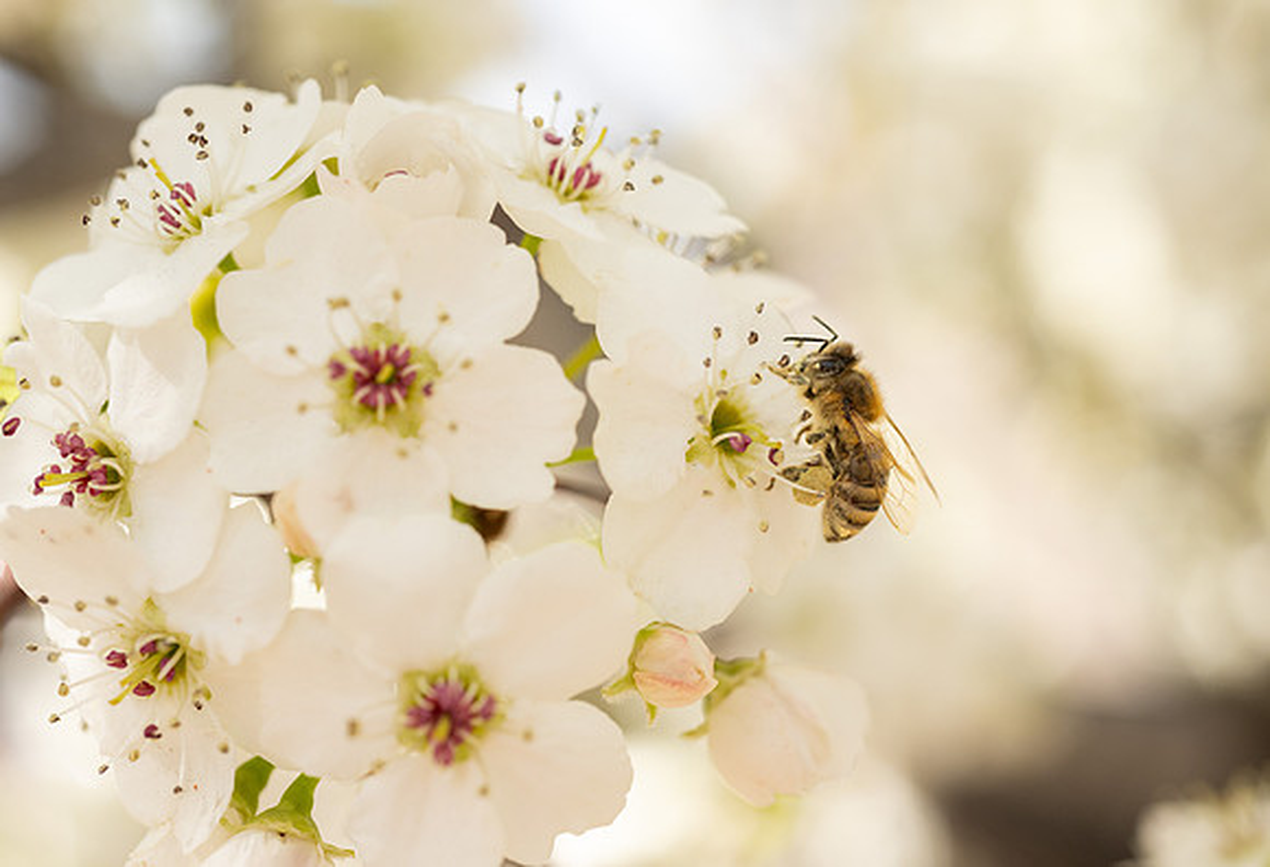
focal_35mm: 62
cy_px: 444
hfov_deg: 32.0
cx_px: 665
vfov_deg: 22.1
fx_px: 2217
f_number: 7.1
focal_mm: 60
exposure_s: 1/640
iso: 500
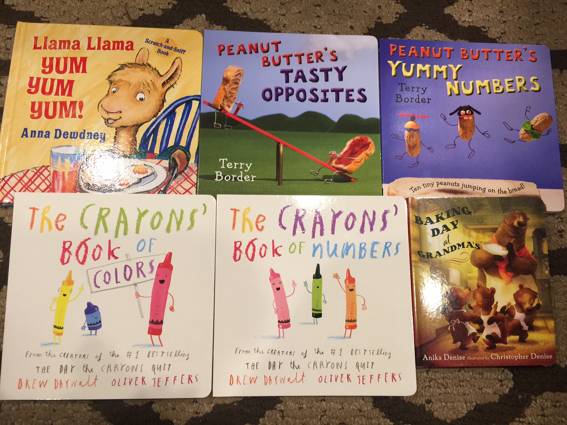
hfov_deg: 61.7
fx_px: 475
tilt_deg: -77.4
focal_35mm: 29
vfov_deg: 48.2
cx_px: 284
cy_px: 212
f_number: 2.2
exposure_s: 1/15
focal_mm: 4.15
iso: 40
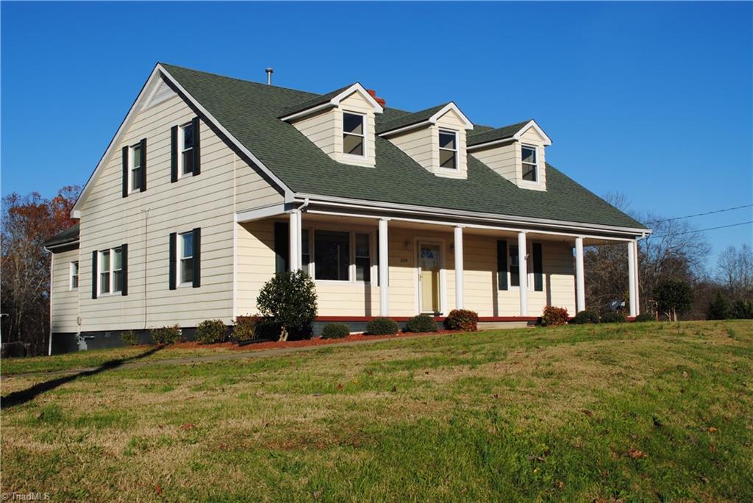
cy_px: 252
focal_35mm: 42
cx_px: 376
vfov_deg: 31.9
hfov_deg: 46.4
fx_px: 879
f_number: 9
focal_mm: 28
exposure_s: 1/320
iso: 100
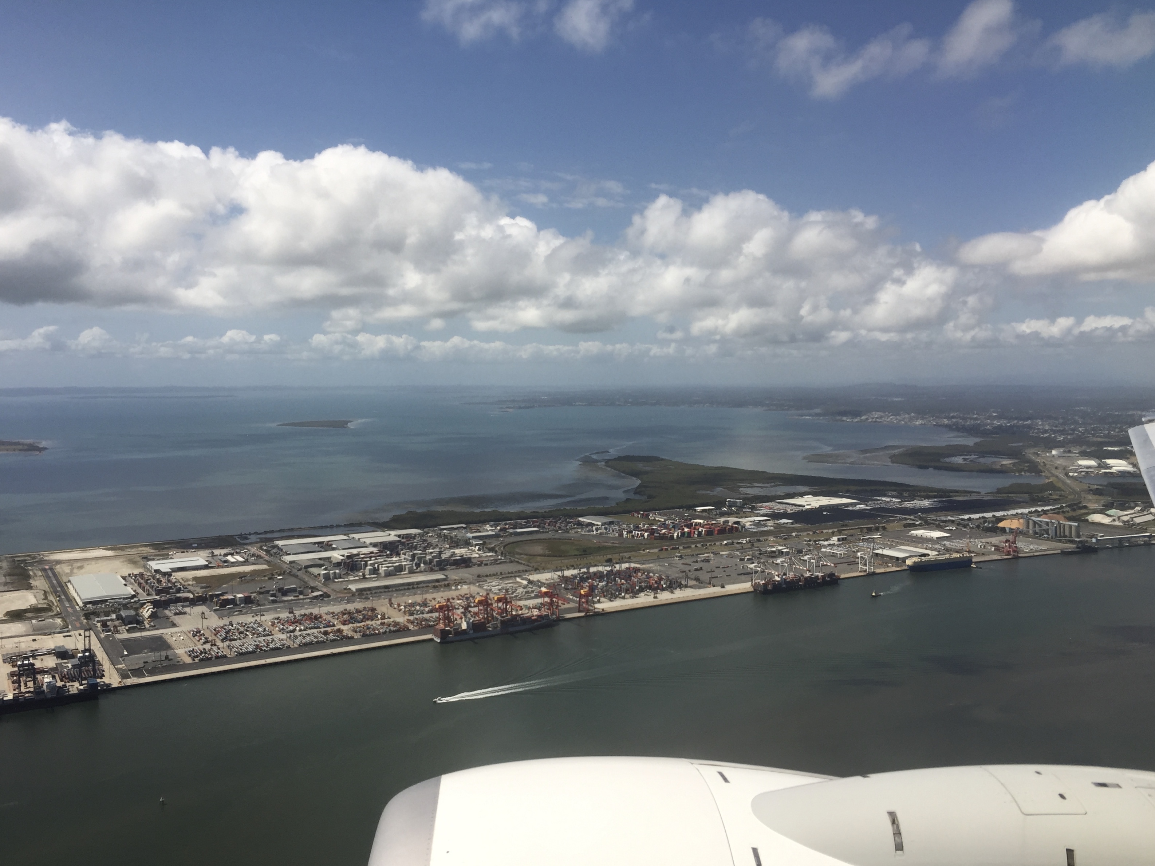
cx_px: 578
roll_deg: +1.9
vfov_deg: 48.2
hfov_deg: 61.7
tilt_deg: -5.0
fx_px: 967
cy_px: 433
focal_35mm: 29
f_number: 2.2
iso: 32
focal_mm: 4.15
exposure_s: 1/1799
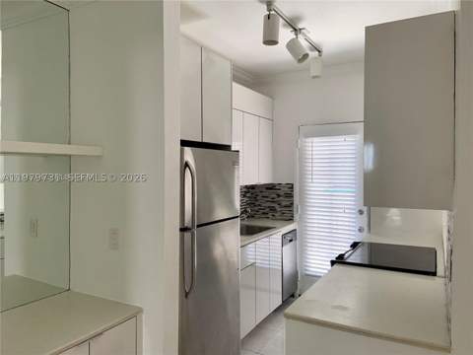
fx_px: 355
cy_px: 178
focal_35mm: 26
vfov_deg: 53.1
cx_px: 236
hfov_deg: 67.3
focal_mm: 4.25
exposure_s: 1/115
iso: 100
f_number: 1.8
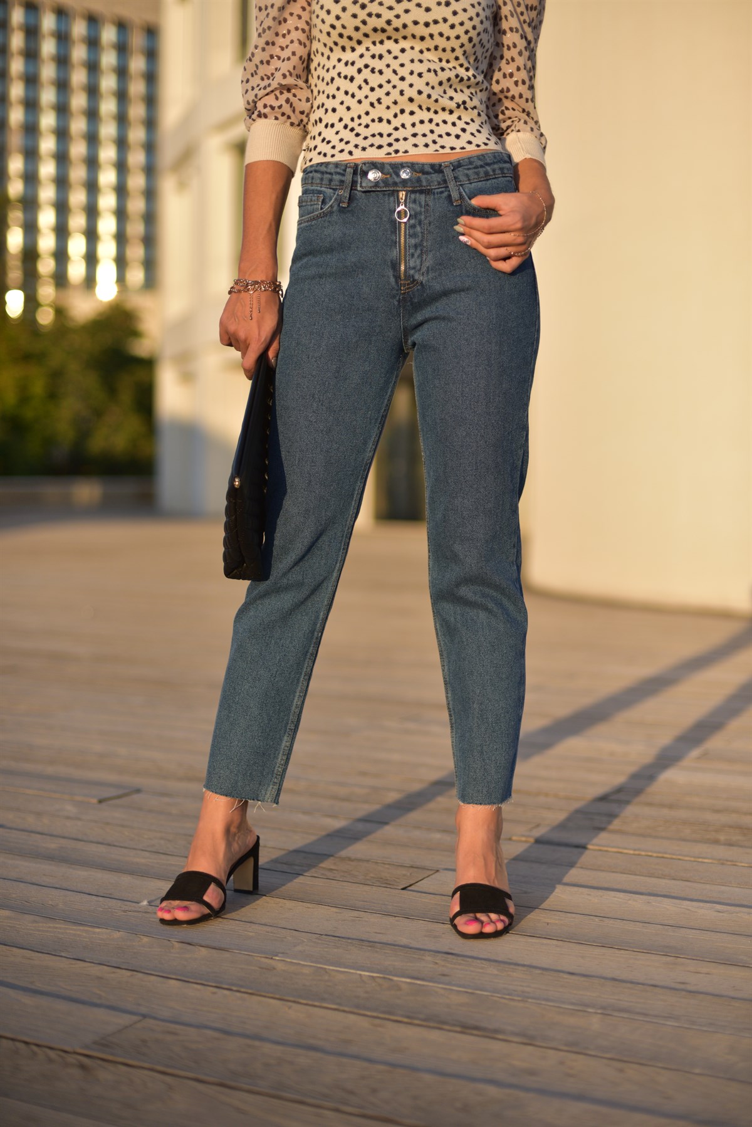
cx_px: 376
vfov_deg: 39.6
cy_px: 564
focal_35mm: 50
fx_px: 1565
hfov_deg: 27.0
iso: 200
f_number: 2
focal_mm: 50
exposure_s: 1/6400
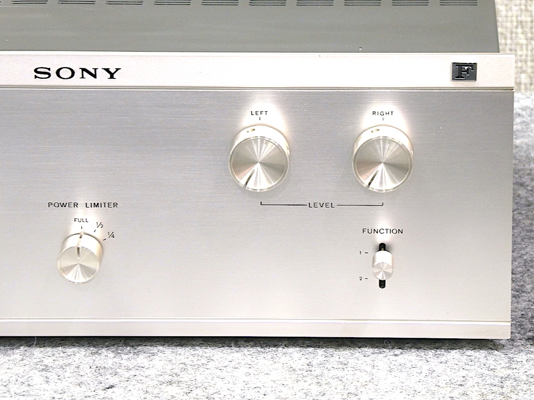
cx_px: 267
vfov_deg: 8.0
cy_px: 200
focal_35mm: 185
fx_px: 2854
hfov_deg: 10.7
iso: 200
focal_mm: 33.2
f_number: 5.6
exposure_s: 1/3.2
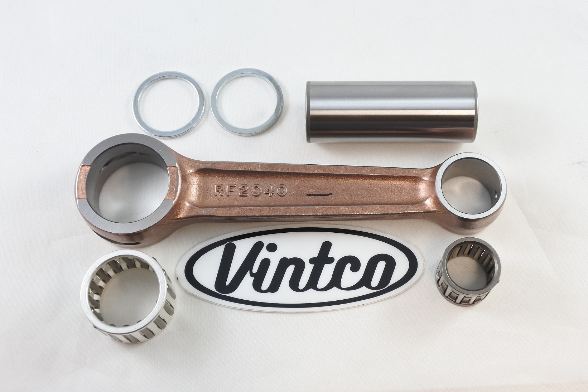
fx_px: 621
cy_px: 196
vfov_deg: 35.1
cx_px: 294
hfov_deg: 50.7
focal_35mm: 38
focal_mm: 14.3
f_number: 4
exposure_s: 1/125
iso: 500
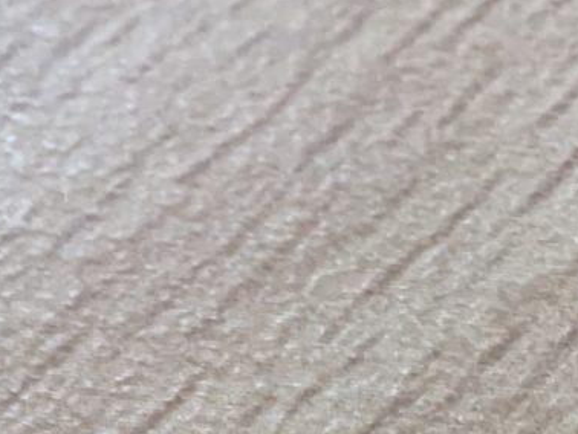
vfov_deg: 8.2
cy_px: -322
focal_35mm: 176
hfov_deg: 8.6
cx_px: -1362
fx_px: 2941
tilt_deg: -50.5
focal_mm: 4.25
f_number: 1.8
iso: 80
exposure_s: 1/121
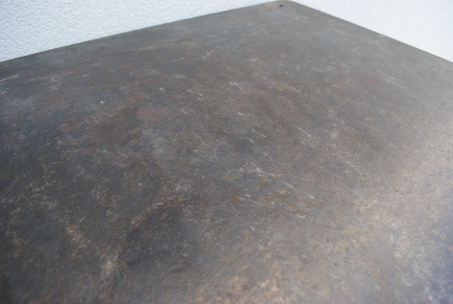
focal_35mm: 27
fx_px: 340
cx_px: 226
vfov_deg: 48.1
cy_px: 152
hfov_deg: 67.3
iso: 180
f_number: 5.6
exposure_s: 1/125
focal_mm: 18
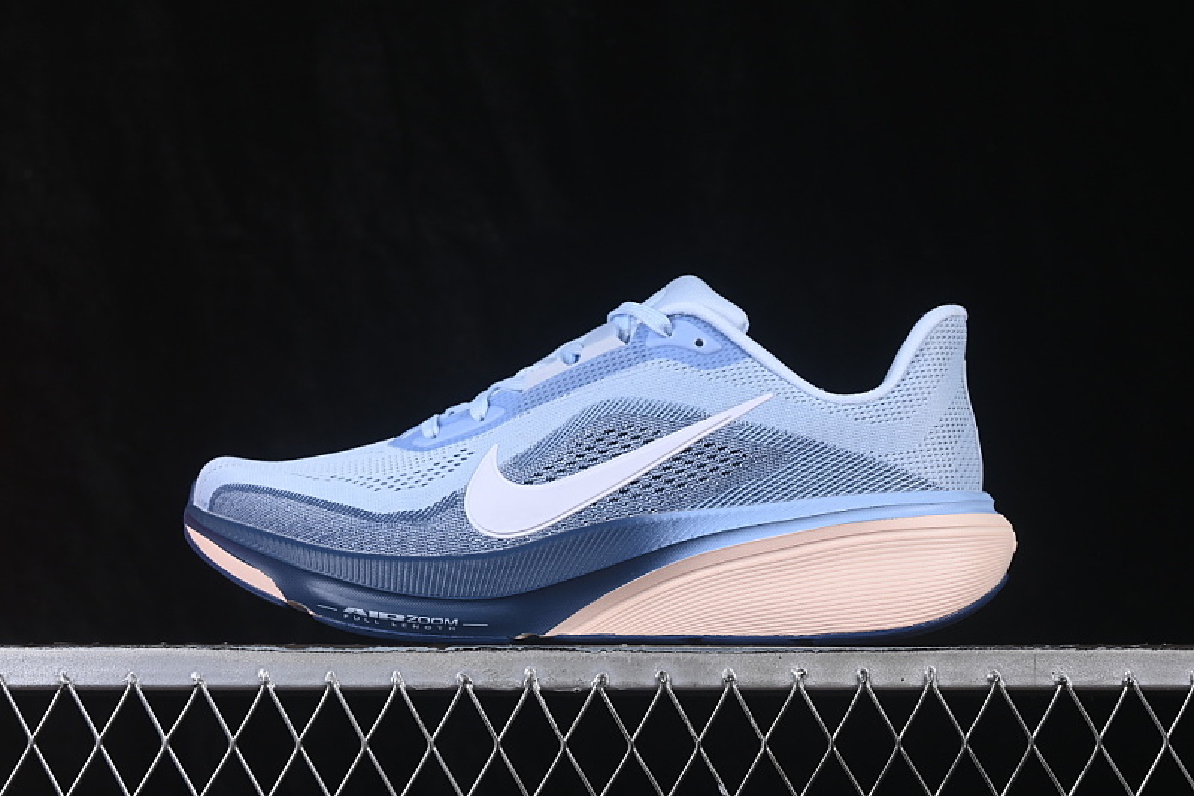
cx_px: 597
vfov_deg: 18.2
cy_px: 398
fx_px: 2487
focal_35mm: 75
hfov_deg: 27.0
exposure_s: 1/80
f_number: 8
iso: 160
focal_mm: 50
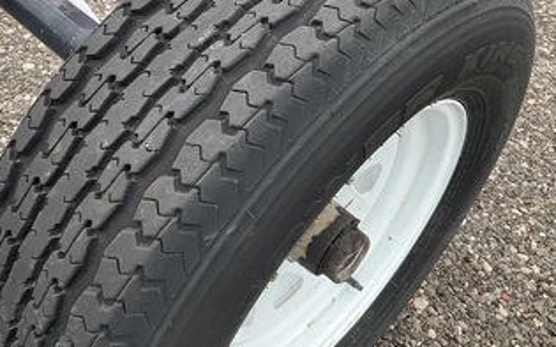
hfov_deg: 50.4
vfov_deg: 32.2
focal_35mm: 39
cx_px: 274
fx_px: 591
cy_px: 90
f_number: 1.8
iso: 25
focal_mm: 3
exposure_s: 1/450
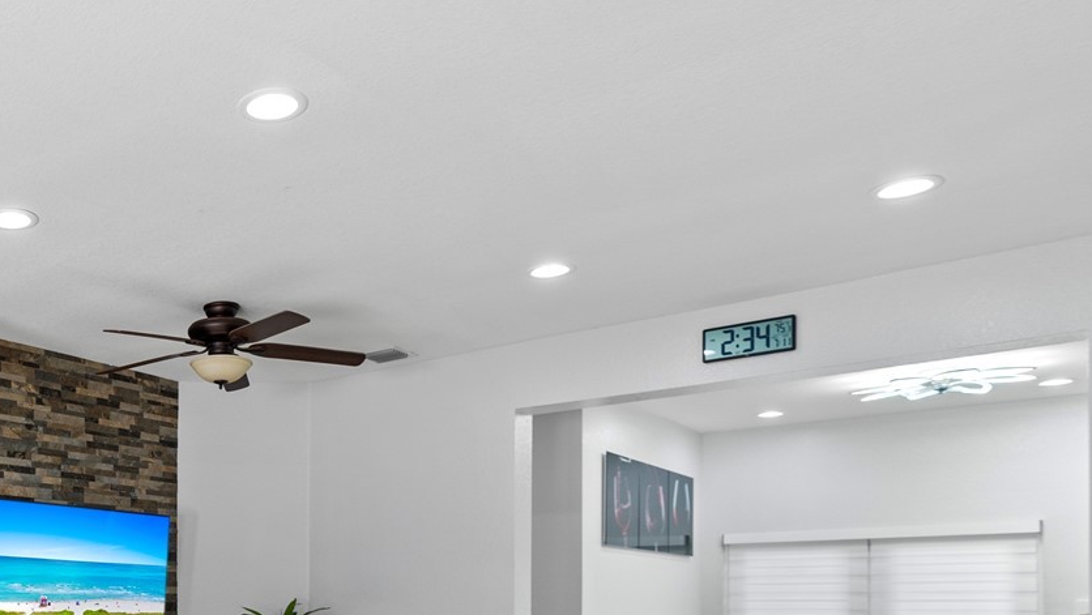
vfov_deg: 32.3
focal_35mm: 34
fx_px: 985
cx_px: 99
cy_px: 599
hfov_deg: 51.0
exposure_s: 1/15
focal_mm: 16
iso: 320
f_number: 4.5
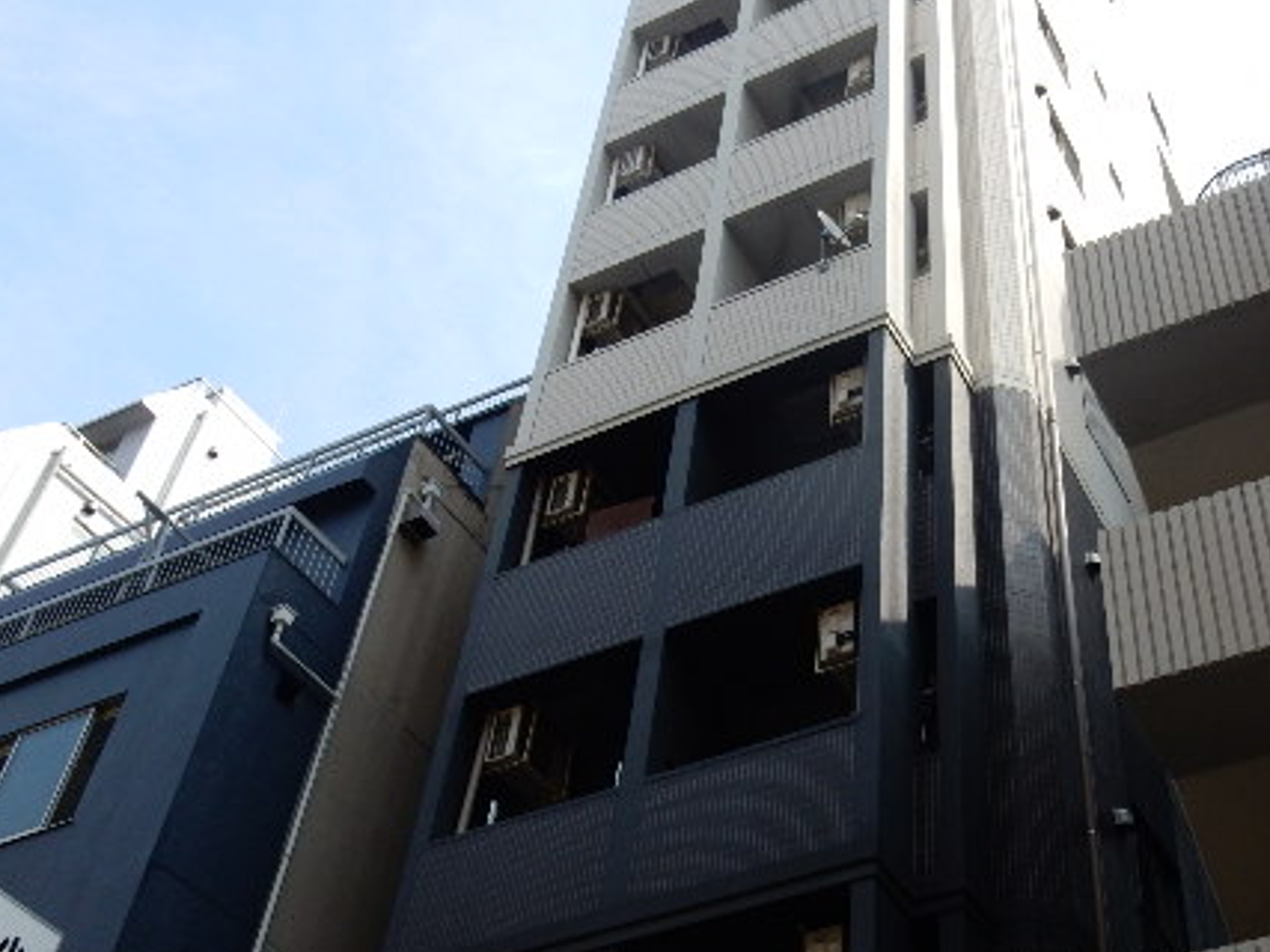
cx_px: 866
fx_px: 1651
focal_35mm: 45
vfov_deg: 32.1
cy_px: 399
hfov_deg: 41.4
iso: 125
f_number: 4
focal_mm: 5.4
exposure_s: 1/500
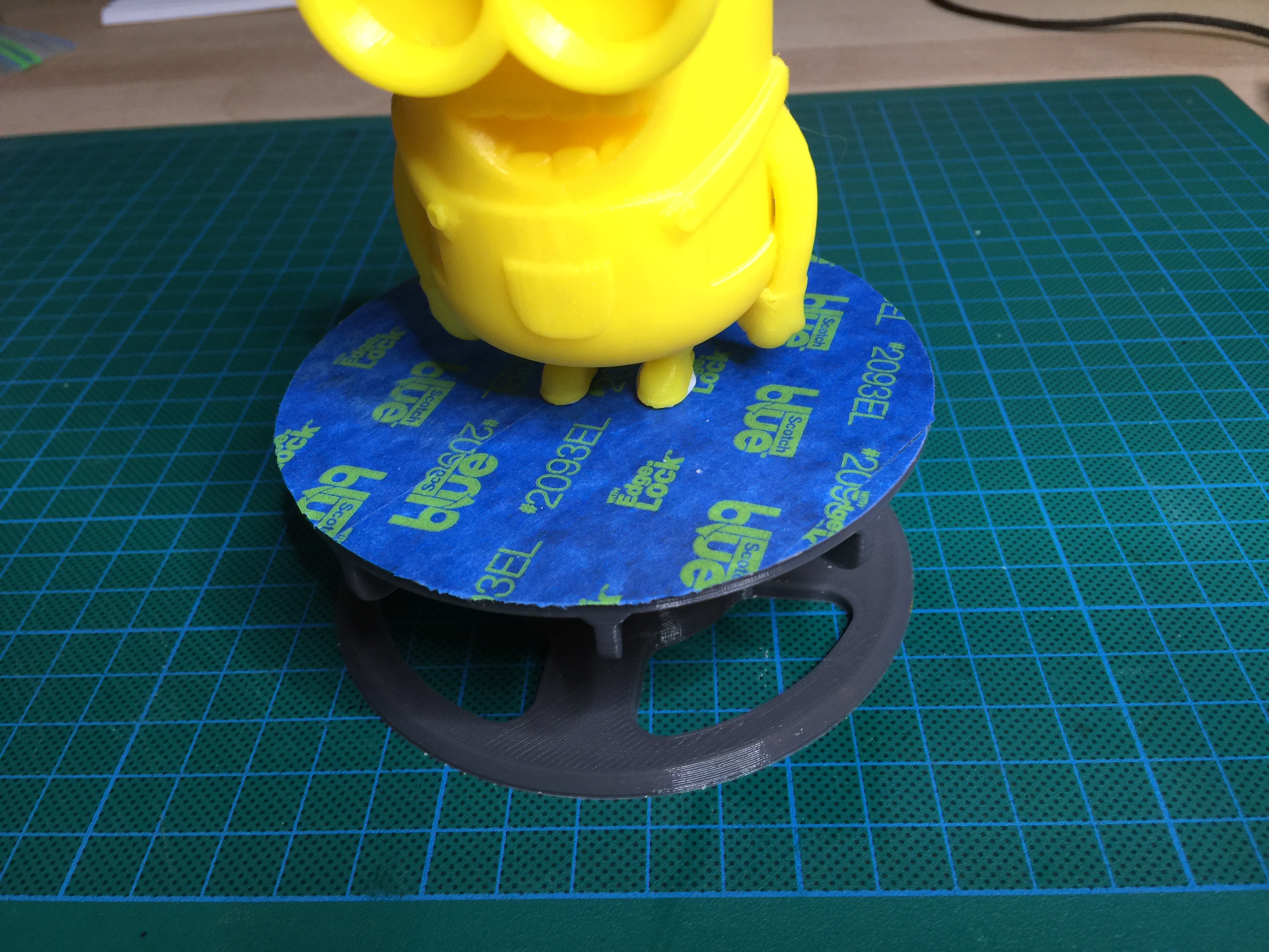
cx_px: 634
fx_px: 1063
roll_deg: +4.5
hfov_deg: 61.7
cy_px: 476
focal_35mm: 29
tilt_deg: -37.6
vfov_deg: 48.2
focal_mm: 4.15
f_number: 2.2
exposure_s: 1/15
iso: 40
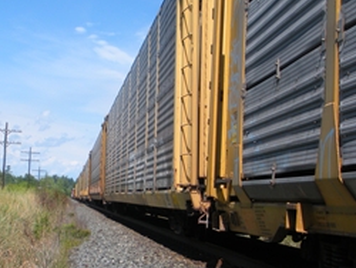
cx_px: 142
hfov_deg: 27.0
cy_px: 140
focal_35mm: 72
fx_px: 741
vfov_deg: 20.5
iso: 64
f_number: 3.5
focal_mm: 6.3
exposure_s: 1/700
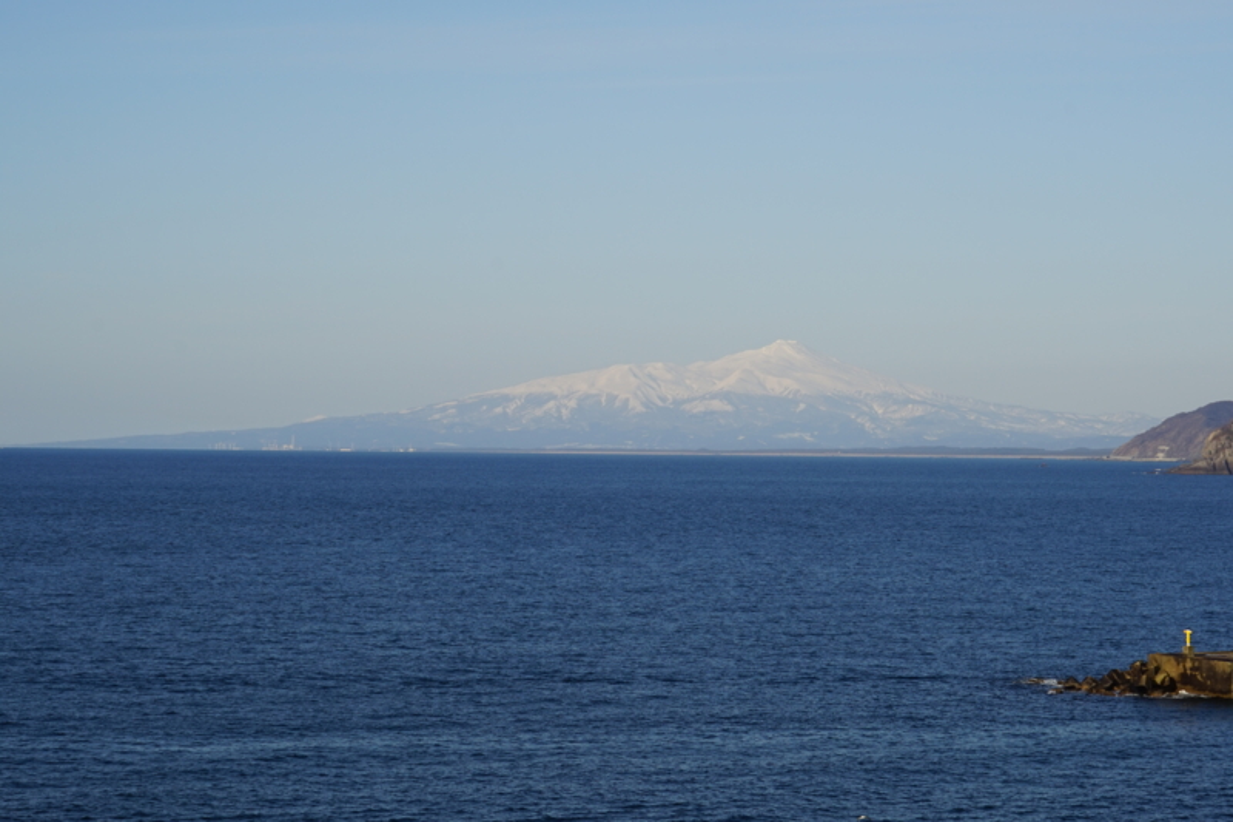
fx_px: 2979
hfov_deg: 23.4
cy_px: 411
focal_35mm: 87
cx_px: 616
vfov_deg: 15.7
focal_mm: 58
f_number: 13
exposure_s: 1/125
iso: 100
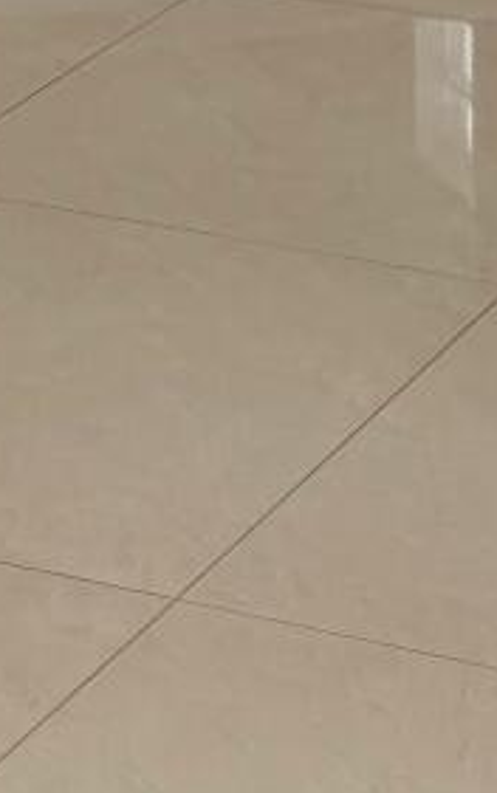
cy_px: -892
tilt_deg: -6.1
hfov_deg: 7.2
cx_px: 542
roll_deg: -1.5
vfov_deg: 10.5
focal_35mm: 181
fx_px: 3917
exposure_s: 1/345
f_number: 1.78
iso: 80
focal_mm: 6.76
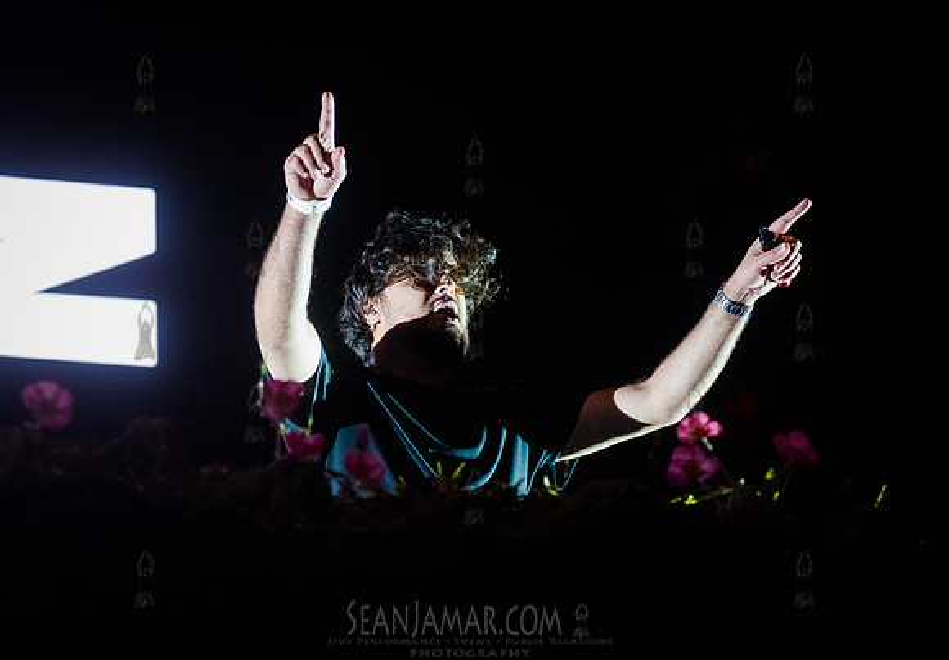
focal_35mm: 145
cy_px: 323
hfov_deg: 13.9
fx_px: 3885
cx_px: 428
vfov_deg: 9.7
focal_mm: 125
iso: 6400
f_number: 4.5
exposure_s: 1/400
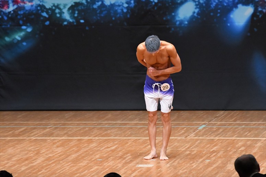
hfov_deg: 7.2
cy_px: 88
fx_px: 2105
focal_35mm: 285
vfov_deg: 4.8
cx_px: 133
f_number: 5.6
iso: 8000
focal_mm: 190
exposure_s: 1/400
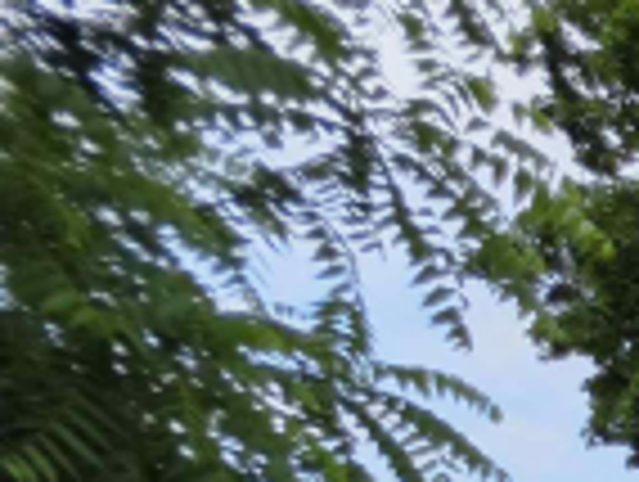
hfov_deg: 16.0
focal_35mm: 61
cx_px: 1478
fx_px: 1128
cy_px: 847
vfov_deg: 19.0
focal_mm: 2.2
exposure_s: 1/2000
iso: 125
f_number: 1.9
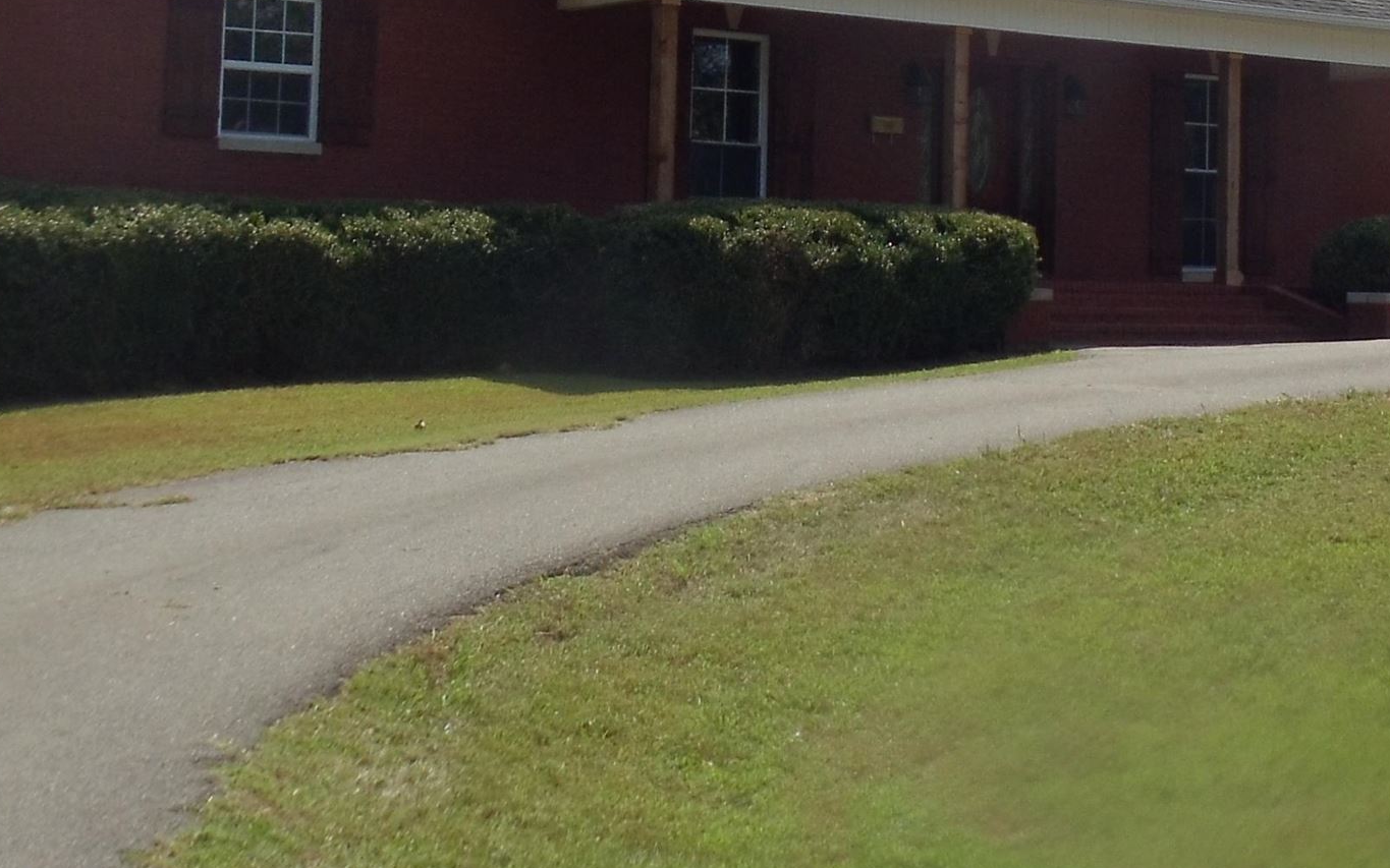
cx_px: 1046
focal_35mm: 105
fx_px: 3977
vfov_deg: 12.4
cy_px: 149
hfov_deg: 19.7
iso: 80
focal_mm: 6
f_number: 7.1
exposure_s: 1/250
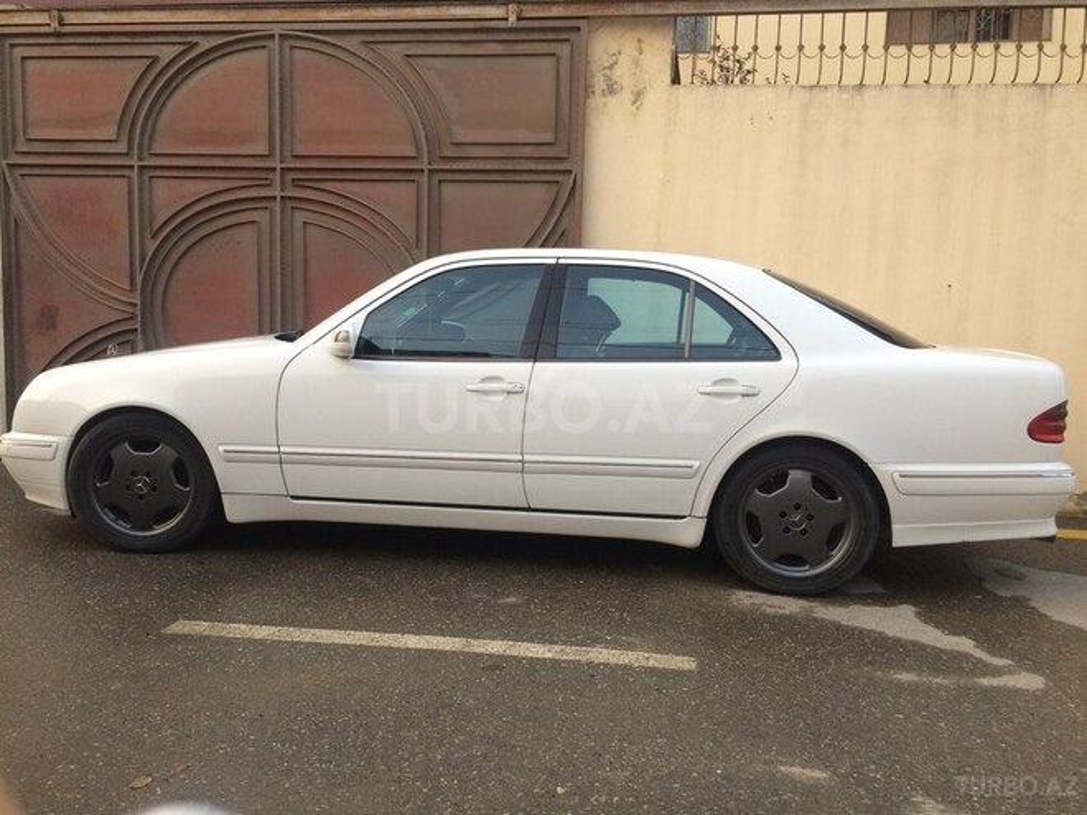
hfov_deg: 61.7
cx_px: 544
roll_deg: -0.8
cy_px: 408
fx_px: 911
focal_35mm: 29
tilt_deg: -5.9
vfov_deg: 48.2
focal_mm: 4.15
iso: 64
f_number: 2.2
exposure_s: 1/100
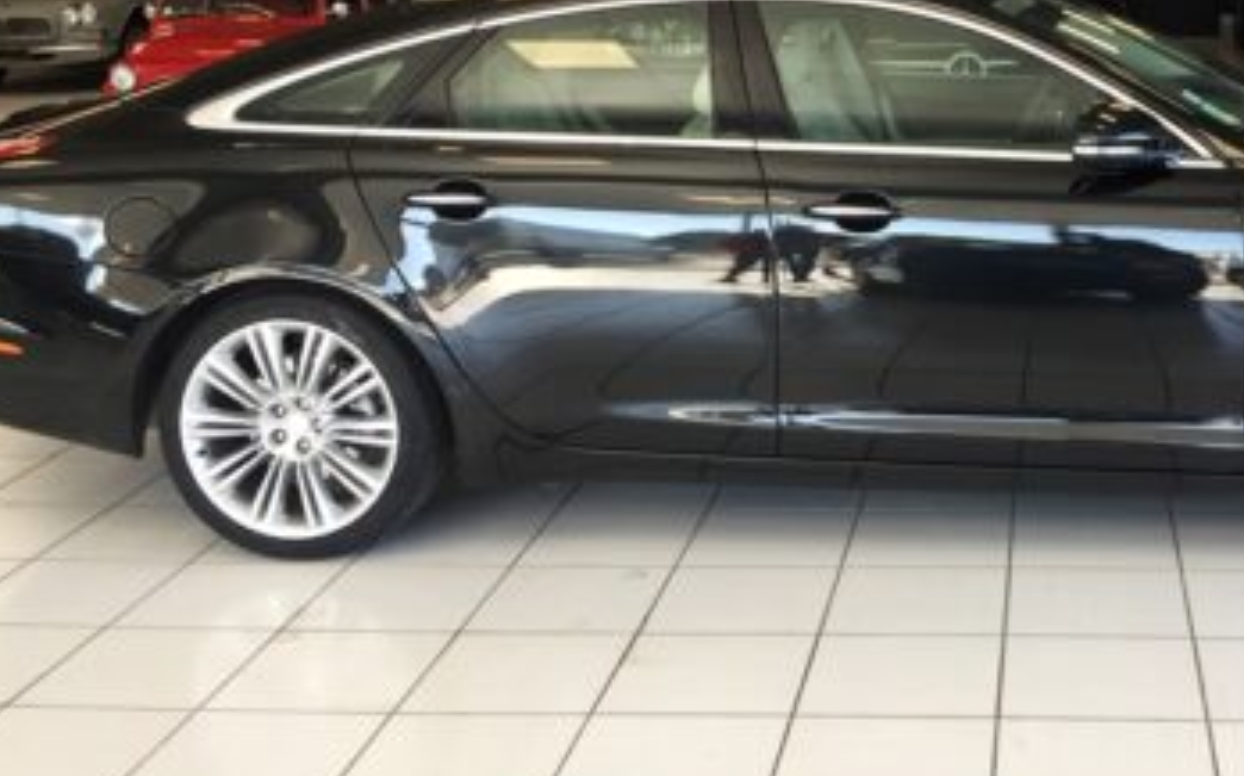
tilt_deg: -7.1
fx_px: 1796
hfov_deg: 37.6
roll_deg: -0.1
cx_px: 883
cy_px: 143
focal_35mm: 53
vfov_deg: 24.0
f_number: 2.2
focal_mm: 4.15
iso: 32
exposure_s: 1/100
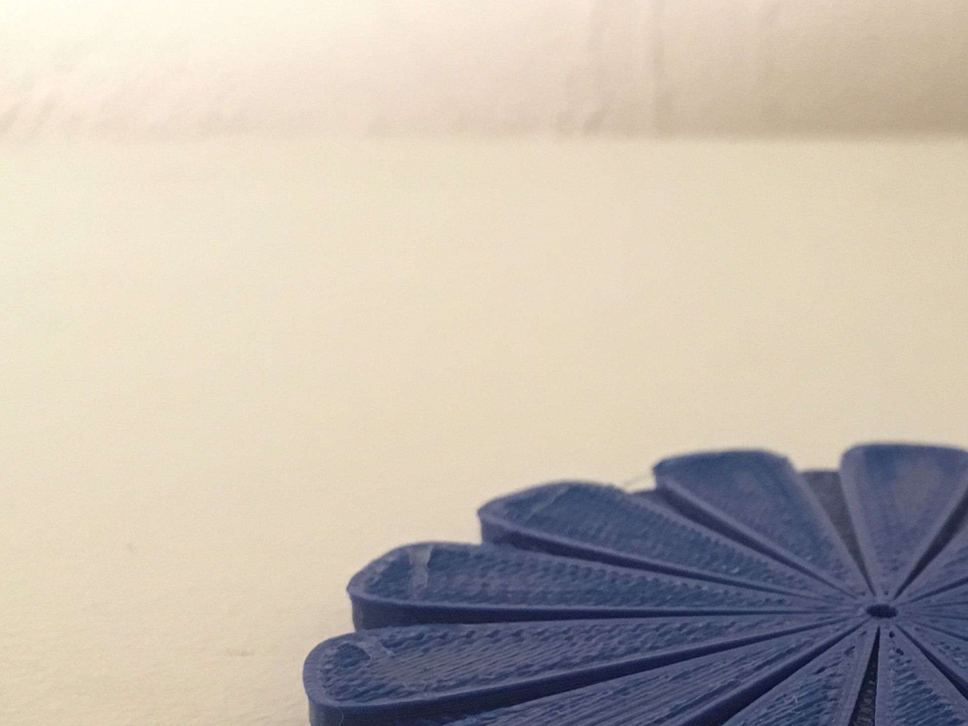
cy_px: 659
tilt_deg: -24.4
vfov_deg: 23.7
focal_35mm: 60
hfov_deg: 30.6
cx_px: 888
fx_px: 1678
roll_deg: +0.7
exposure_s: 1/25
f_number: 2.2
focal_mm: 4.15
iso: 200
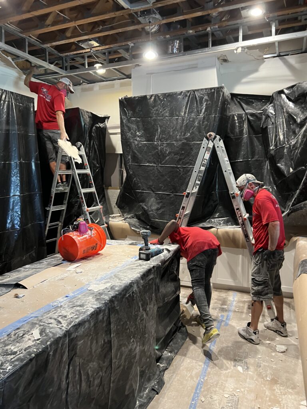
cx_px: 154
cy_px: 204
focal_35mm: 26
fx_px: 307
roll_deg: +1.3
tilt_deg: -5.9
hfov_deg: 53.1
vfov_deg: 67.3
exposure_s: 1/58
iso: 500
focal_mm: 5.7
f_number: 1.5
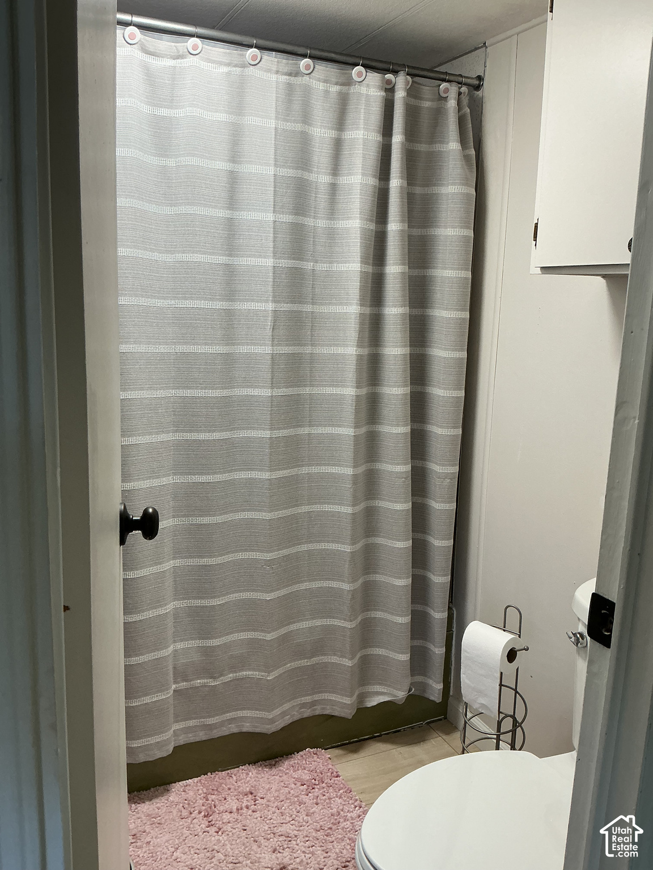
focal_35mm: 29
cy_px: 435
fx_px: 729
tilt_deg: -11.1
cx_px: 326
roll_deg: -2.1
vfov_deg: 61.7
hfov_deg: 48.2
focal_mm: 3
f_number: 1.8
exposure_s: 1/60
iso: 64
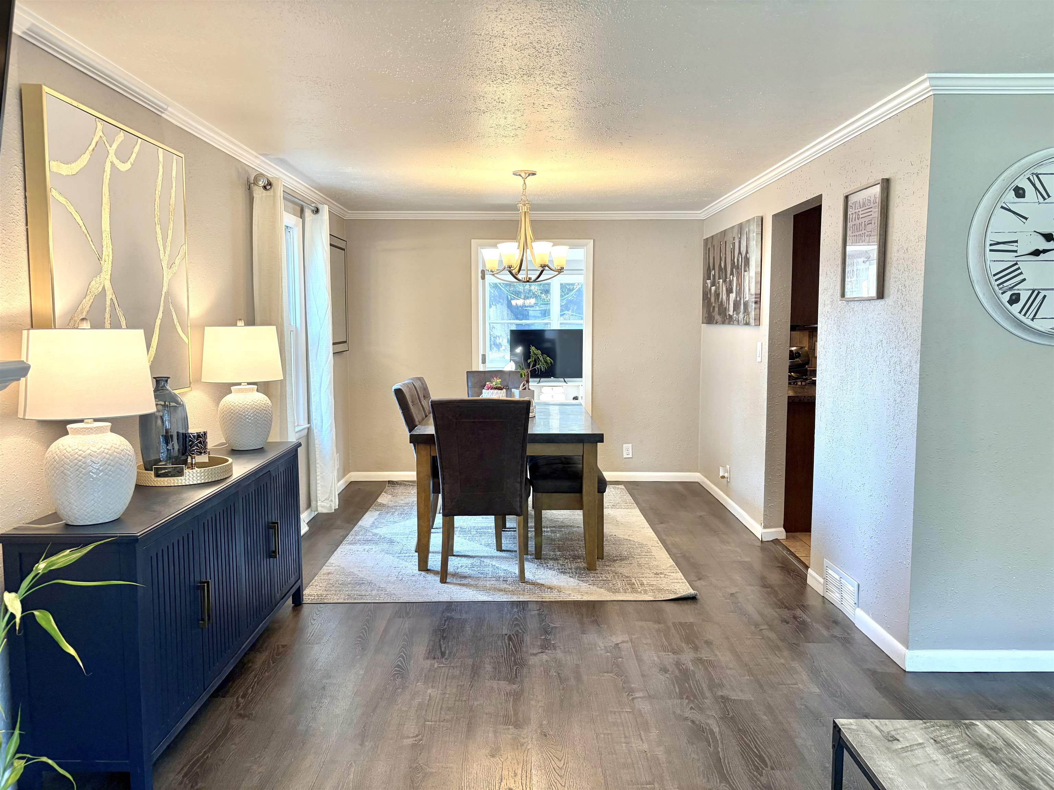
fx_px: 792
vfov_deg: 53.1
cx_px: 527
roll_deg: +0.4
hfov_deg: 67.3
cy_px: 395
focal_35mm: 26
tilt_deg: -3.5
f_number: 1.6
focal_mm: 5.96
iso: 80
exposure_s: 1/60
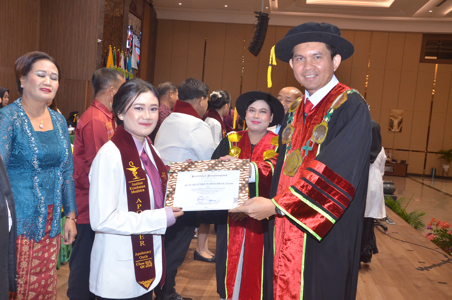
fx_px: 470
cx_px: 226
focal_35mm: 38
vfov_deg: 35.3
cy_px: 150
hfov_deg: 51.4
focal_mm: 25
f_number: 6.3
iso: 1250
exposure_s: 1/125
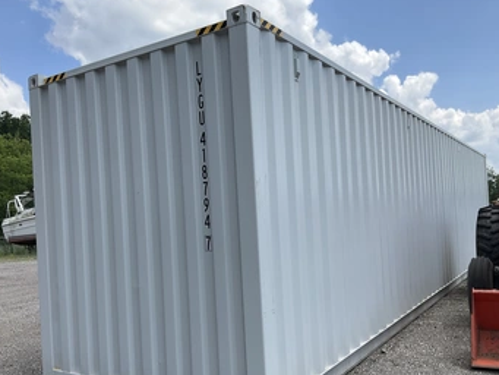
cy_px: 215
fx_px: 490
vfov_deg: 41.7
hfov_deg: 53.9
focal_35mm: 34
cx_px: 249
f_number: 1.8
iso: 25
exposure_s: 1/1675
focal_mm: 3
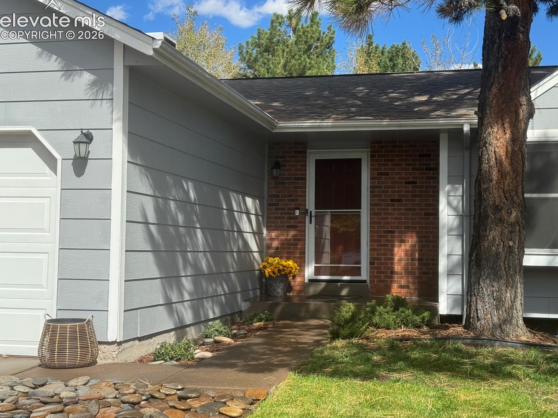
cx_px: 285
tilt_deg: +2.5
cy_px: 207
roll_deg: -1.2
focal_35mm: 50
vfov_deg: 29.1
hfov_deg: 38.2
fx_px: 806
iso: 64
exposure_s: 1/2959
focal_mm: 6.76
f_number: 1.78
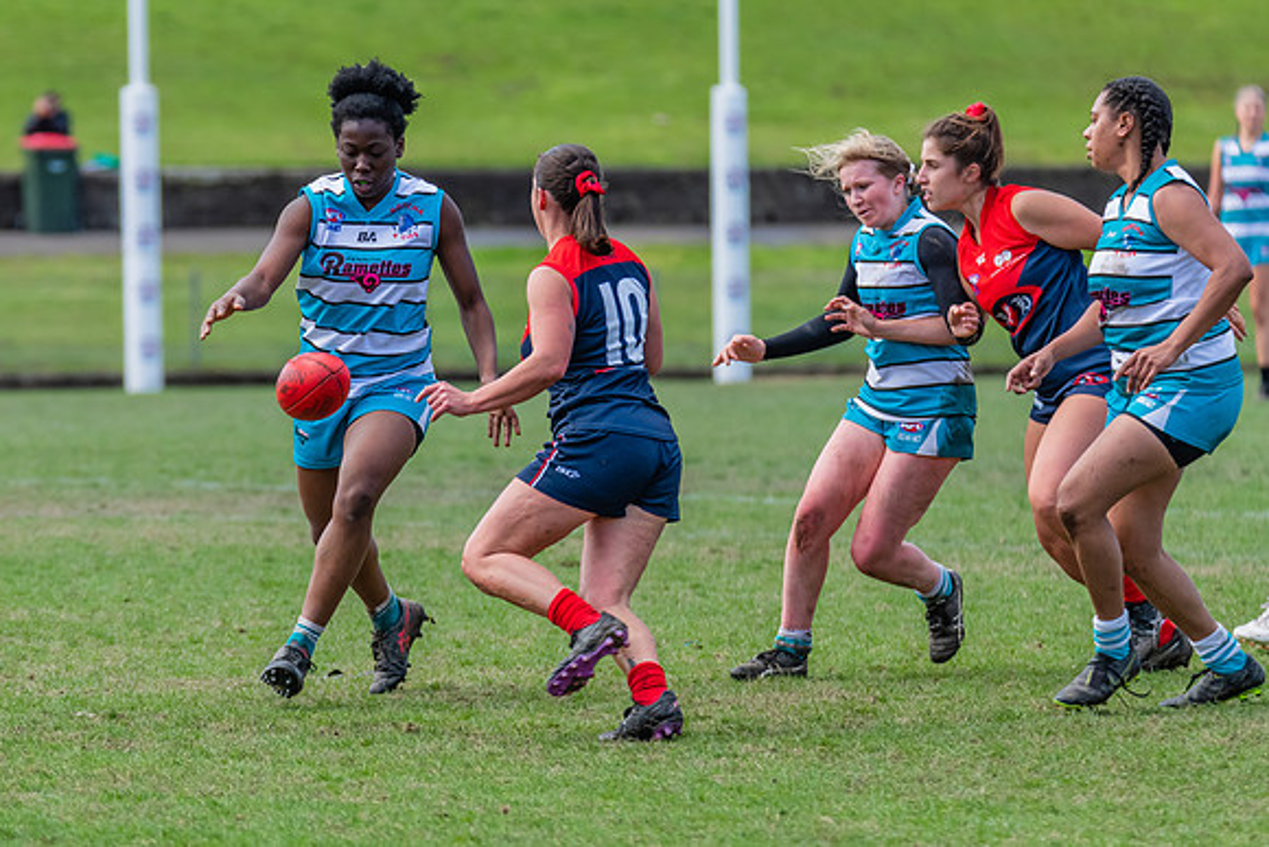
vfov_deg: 3.4
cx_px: 360
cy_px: 340
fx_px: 14176
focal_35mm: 402
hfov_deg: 5.1
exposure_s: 1/1600
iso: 1000
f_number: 5.6
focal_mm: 280
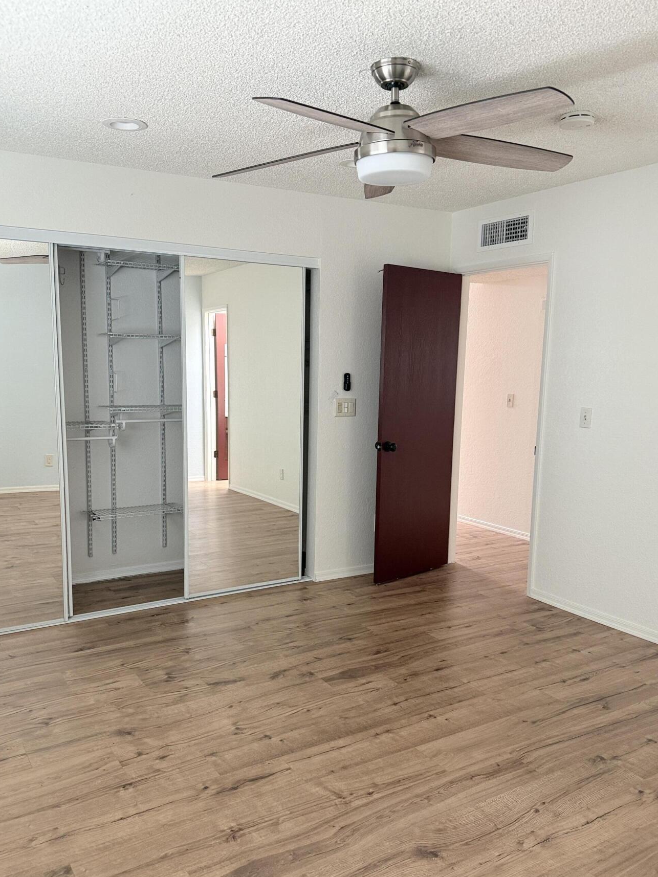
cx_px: 304
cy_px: 477
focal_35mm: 28
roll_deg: -0.1
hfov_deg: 49.7
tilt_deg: -6.9
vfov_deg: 63.3
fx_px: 709
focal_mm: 6.76
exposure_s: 1/71
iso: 200
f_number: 1.78
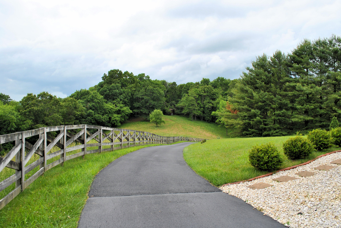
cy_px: 114
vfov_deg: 48.0
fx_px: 256
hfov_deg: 67.3
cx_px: 170
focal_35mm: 27
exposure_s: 1/200
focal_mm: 18
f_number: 7.1
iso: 100
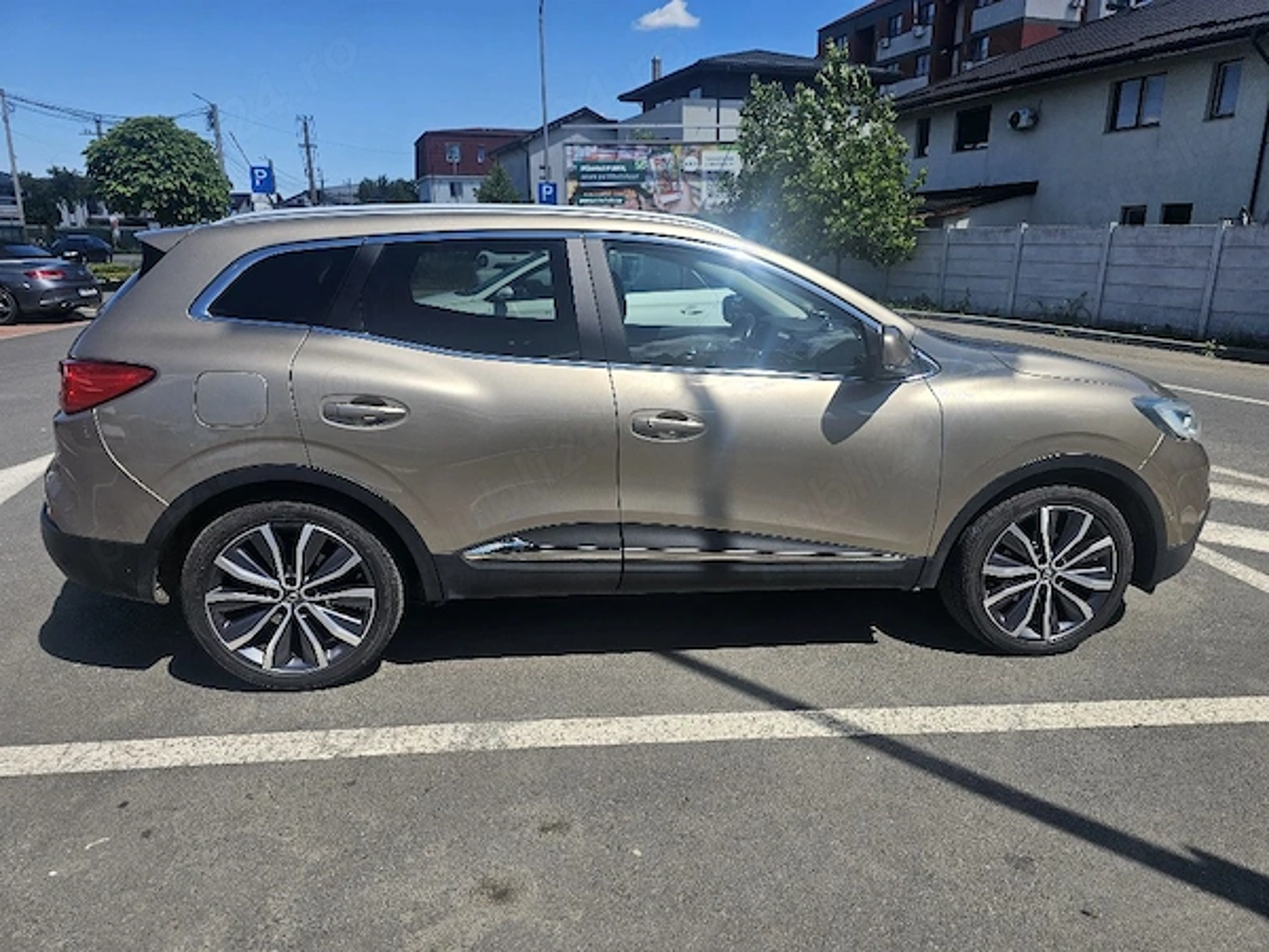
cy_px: 476
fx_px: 843
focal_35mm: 23
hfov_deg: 73.9
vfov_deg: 58.9
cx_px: 634
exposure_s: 1/1000
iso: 10
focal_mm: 6.3
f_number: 1.7
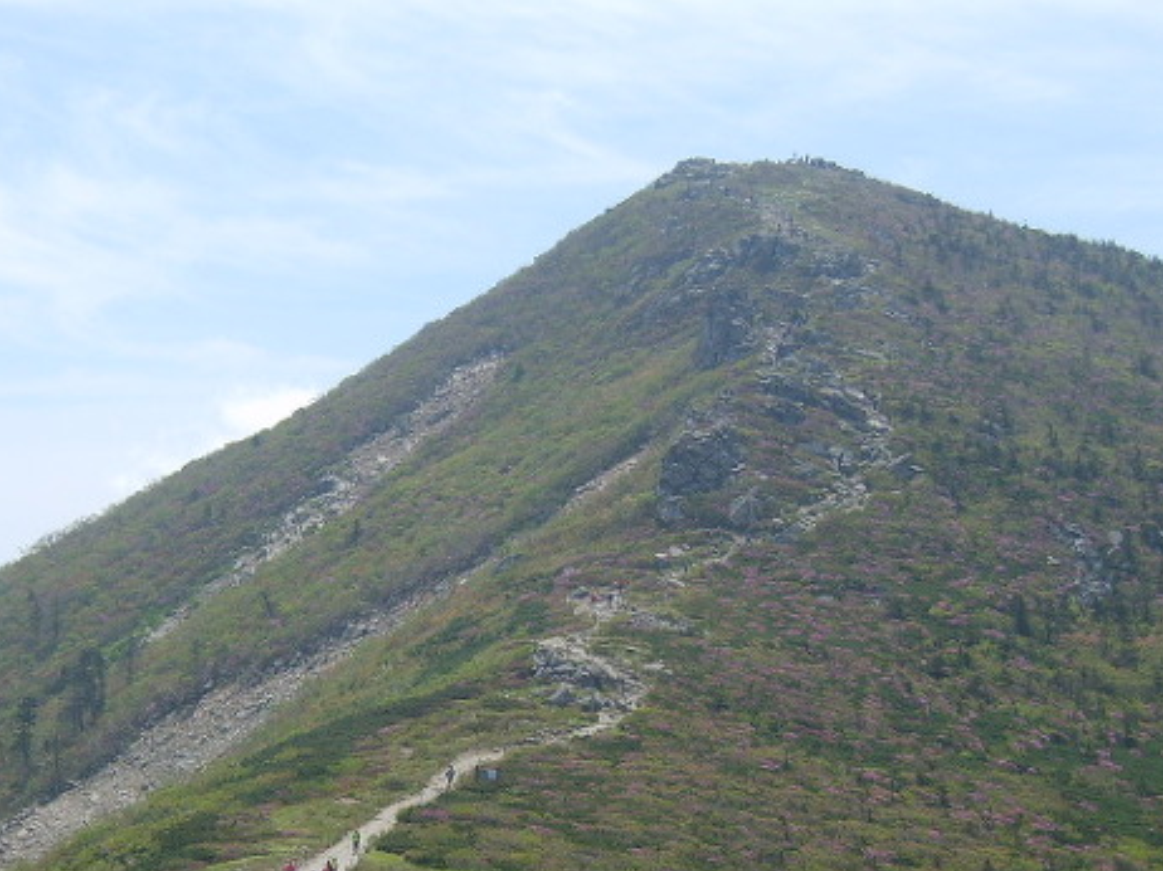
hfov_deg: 21.8
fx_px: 3022
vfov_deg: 16.2
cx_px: 492
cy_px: 763
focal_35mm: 90
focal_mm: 9.2
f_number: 7.9
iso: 50
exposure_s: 1/250
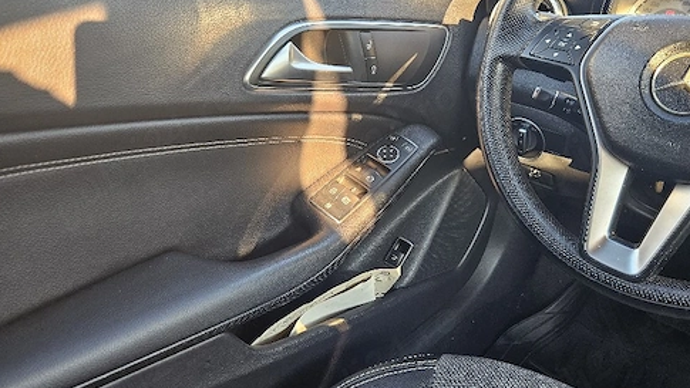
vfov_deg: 37.7
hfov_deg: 61.9
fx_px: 567
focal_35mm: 31
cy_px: 161
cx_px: 423
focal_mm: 5.4
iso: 125
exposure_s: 1/101
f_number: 1.8
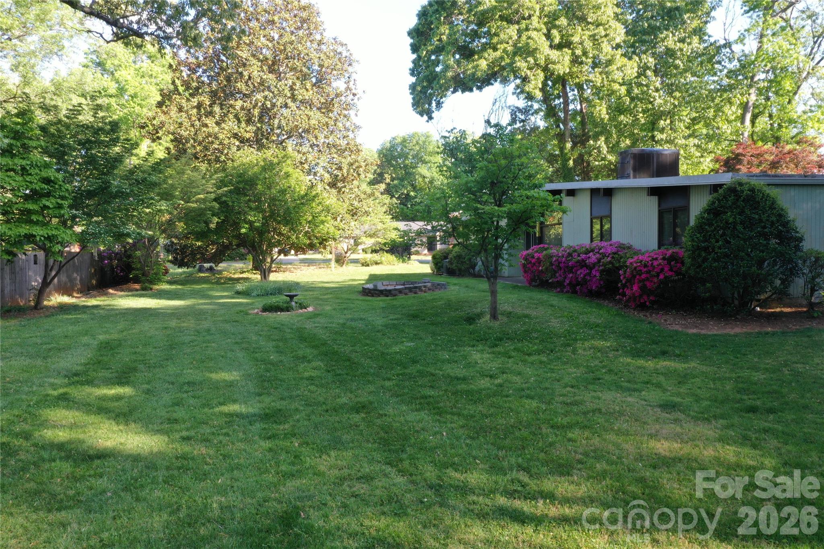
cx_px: 412
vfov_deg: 46.4
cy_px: 274
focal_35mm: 28
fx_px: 641
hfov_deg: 65.5
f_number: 11
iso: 100
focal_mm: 10.26
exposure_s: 1/15
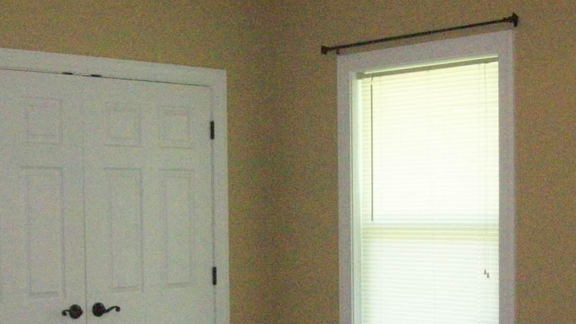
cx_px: 294
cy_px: 281
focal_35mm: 68
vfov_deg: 17.5
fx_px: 1038
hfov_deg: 31.0
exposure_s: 1/128
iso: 800
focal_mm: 6
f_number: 2.7
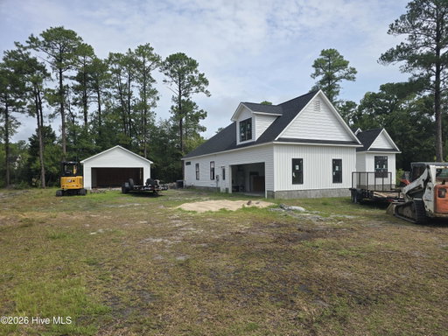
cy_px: 168
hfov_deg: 73.9
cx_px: 224
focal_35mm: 23
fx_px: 298
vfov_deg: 58.9
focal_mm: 6.3
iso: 12
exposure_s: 1/864
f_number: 1.7
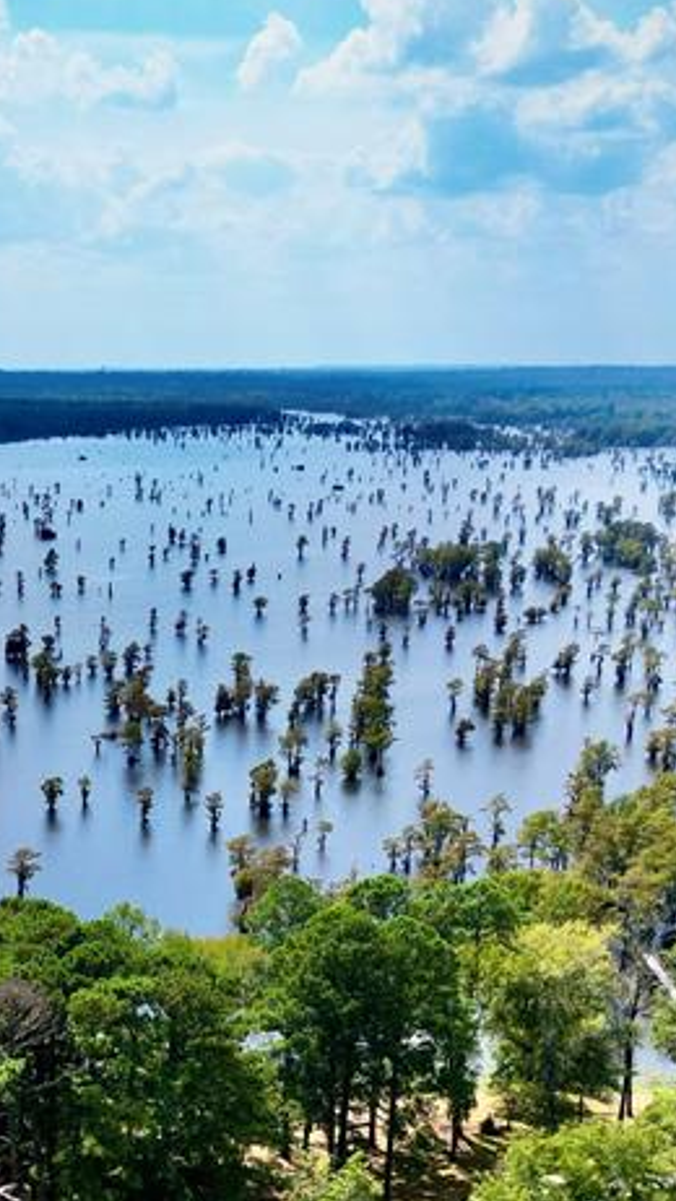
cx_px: 101
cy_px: 915
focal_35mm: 58
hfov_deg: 20.4
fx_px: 1848
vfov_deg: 35.2
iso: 110
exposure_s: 1/3200
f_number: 1.7
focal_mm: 6.72
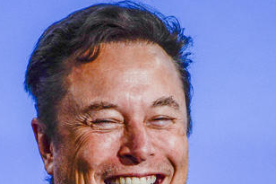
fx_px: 9149
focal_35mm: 1194
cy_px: 251
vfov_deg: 1.2
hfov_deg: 1.7
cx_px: 179
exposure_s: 1/200
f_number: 4
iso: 1600
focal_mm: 400
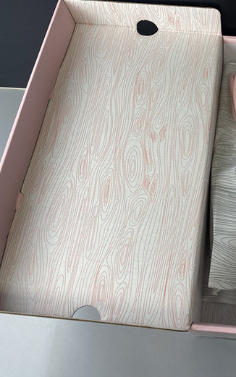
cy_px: 188
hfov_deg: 32.4
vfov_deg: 52.7
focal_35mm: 37
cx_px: 221
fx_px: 380
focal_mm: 4.25
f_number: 1.8
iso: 80
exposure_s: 1/100
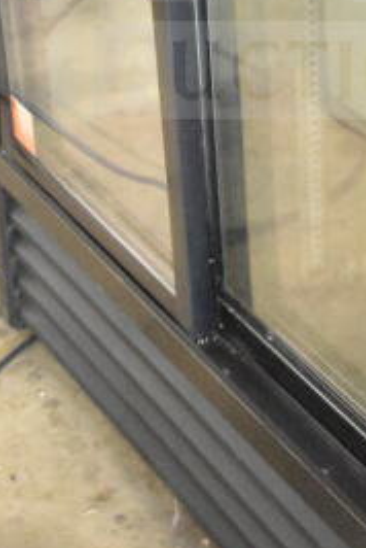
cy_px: -45
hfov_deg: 13.2
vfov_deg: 19.1
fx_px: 1567
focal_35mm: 103
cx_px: 323
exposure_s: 1/30
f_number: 3.8
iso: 10000
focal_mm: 20
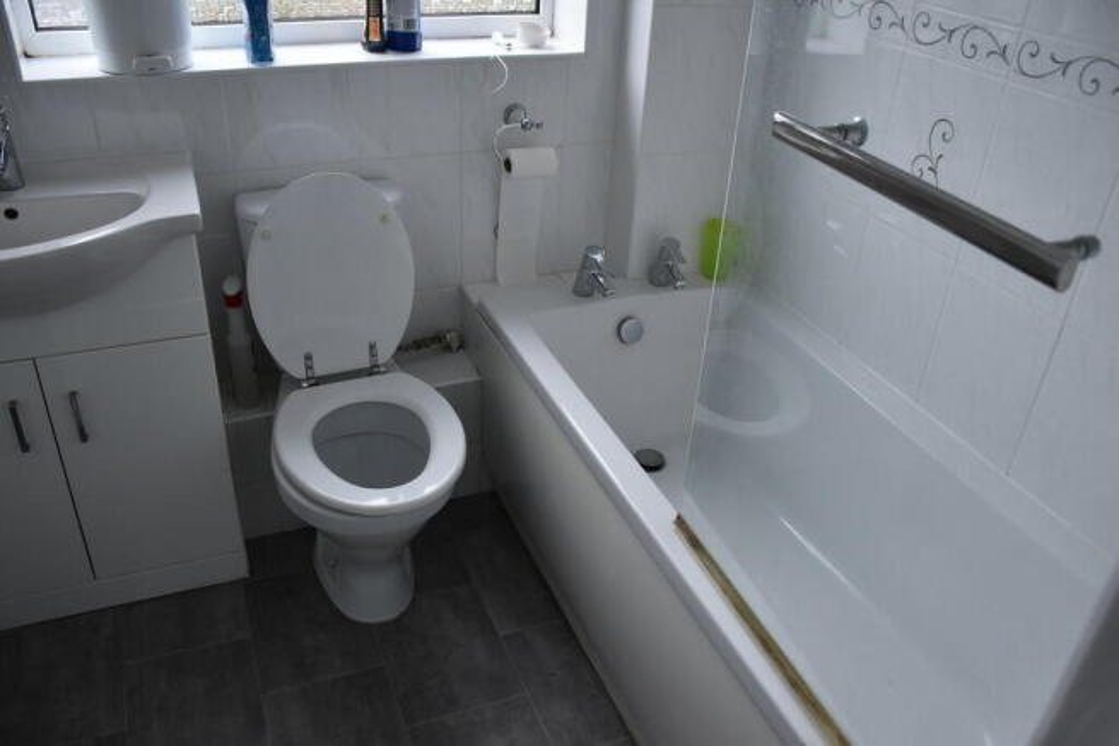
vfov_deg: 48.0
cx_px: 560
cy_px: 373
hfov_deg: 67.4
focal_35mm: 27
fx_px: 839
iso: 400
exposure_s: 1/60
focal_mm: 18
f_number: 4
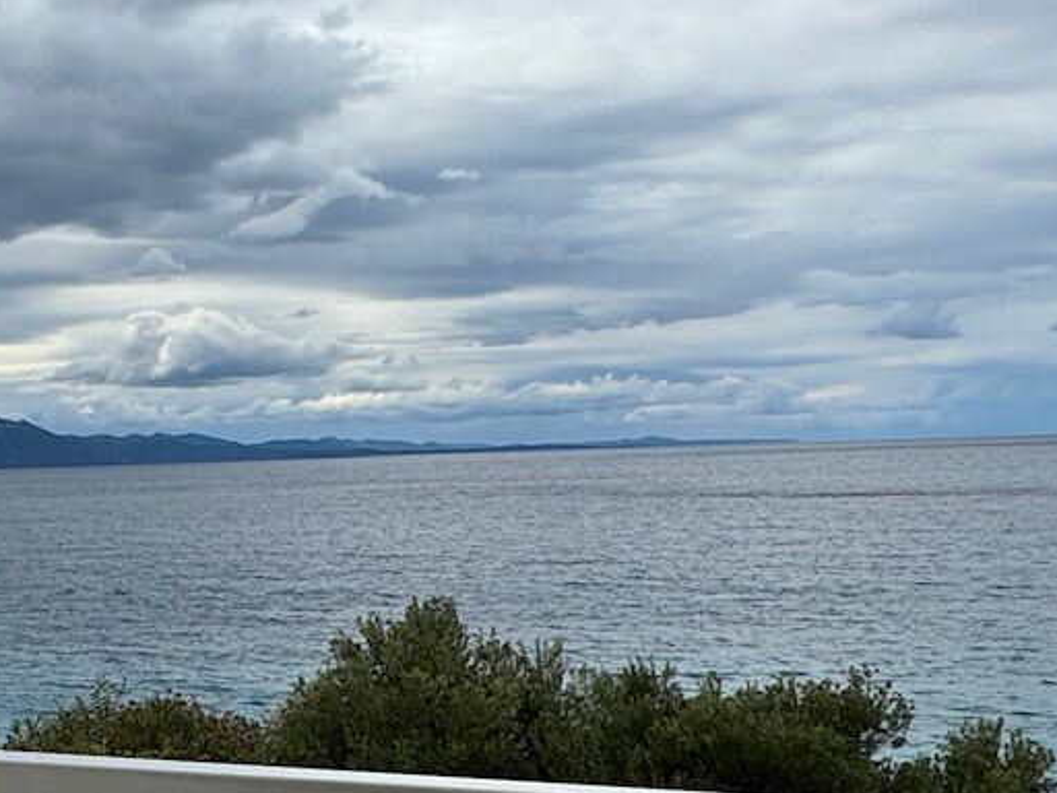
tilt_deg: -12.9
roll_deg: +1.3
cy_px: 843
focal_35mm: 56
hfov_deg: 29.6
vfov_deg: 24.6
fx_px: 1710
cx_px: -209
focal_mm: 2.22
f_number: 2.2
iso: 50
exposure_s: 1/2494
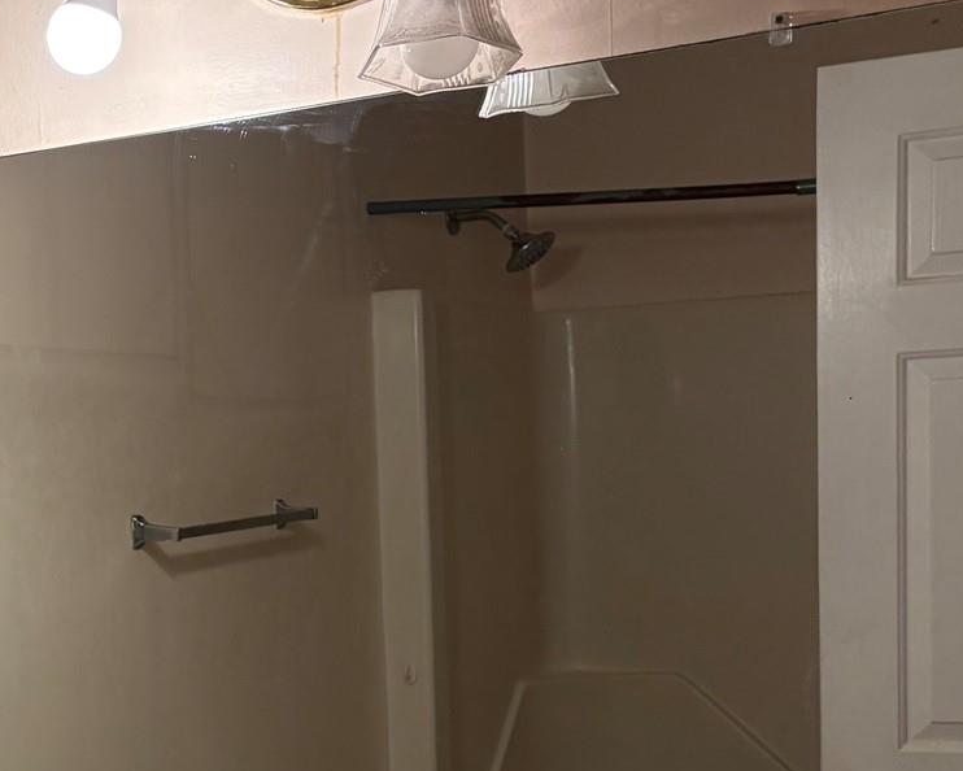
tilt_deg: -5.0
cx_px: -42
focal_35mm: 70
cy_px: 644
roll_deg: +3.7
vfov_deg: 21.5
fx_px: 1996
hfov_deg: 25.5
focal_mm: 5.96
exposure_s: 1/120
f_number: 1.6
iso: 125
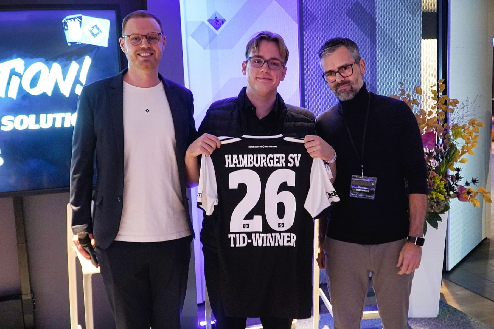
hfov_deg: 57.2
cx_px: 247
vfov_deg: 40.0
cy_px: 164
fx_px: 453
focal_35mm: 33
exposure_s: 1/40
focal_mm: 22
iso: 2000
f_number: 4
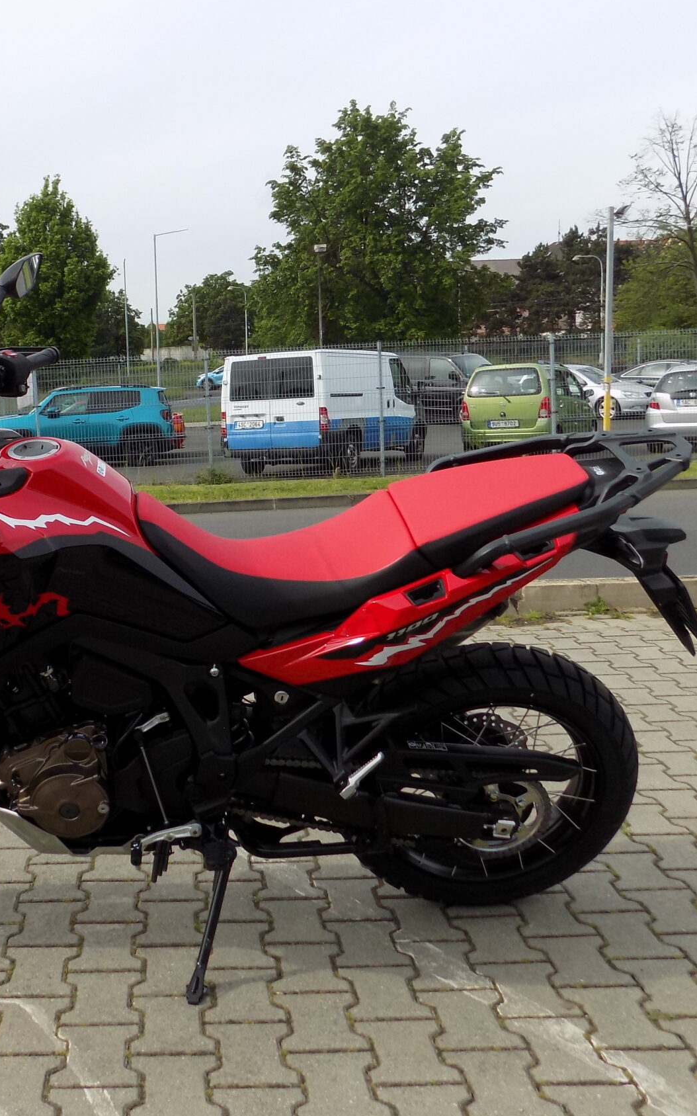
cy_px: 505
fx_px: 1125
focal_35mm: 37
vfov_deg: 52.7
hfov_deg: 33.1
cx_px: 107
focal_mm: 4
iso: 80
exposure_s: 1/640
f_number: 3.1
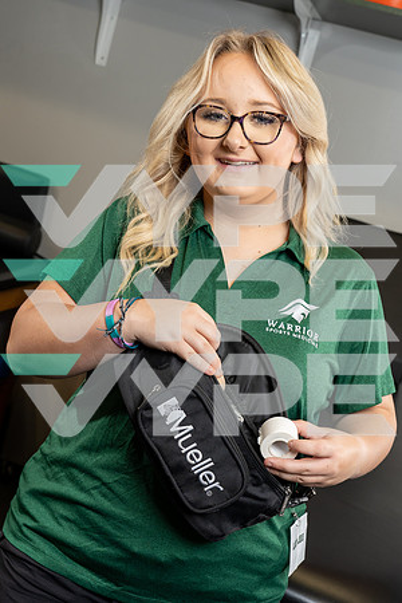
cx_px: 201
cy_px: 302
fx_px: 821
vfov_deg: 40.3
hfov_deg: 27.5
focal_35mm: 49
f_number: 7.1
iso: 800
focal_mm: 49
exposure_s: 1/250
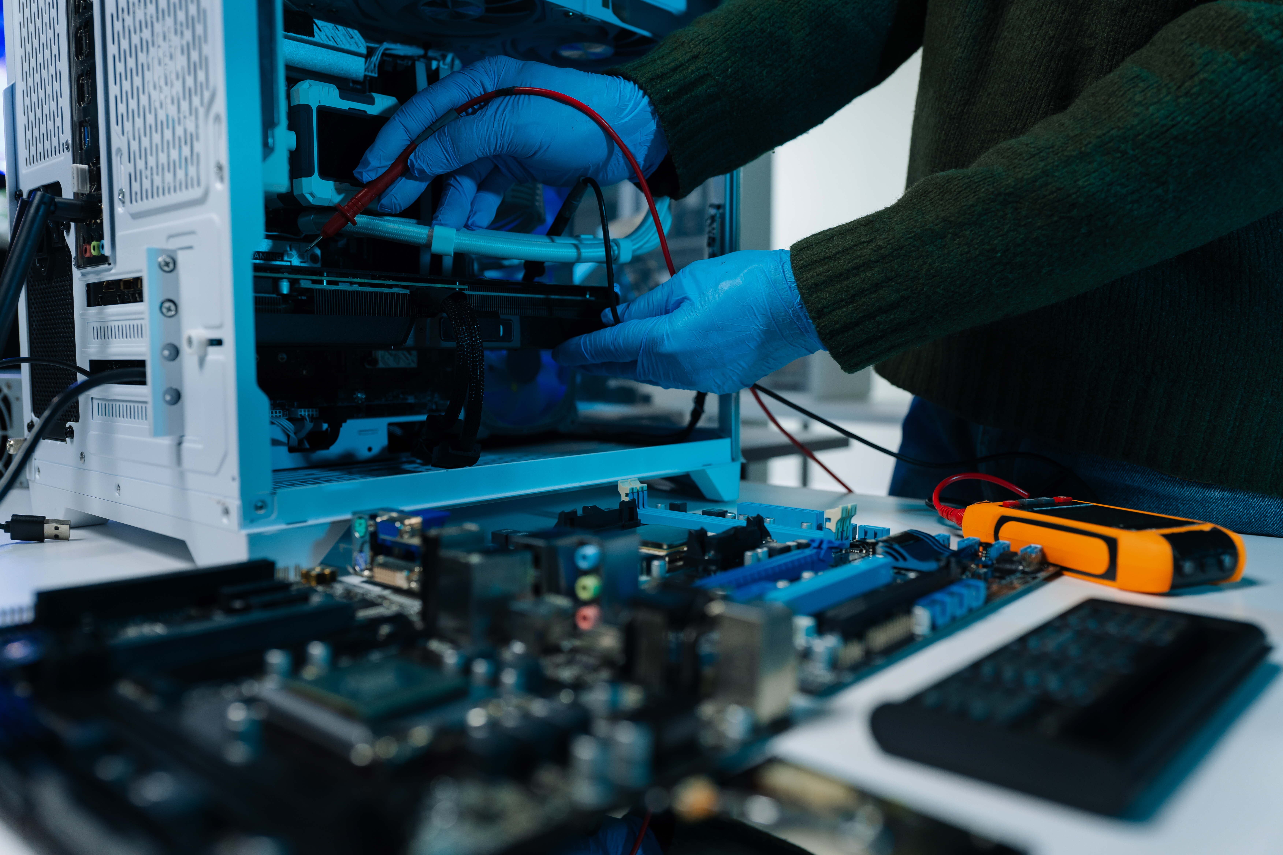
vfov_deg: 46.4
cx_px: 642
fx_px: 998
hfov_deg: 65.5
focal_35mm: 28
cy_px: 428
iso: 500
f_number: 3.2
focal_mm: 28
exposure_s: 1/250
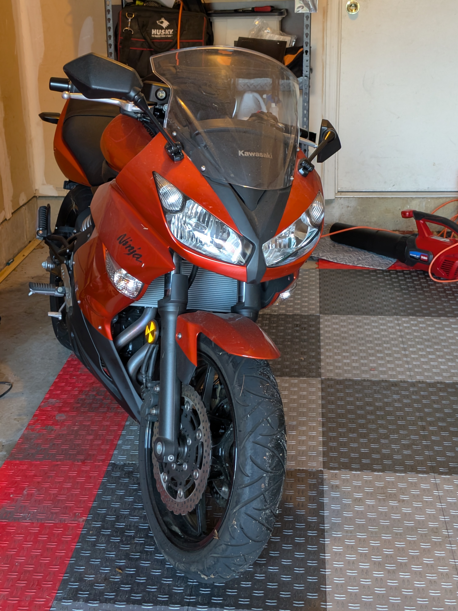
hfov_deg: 29.7
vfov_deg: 38.9
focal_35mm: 49
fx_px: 864
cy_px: 306
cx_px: 229
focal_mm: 4.53
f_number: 1.7
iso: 97
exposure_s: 1/24
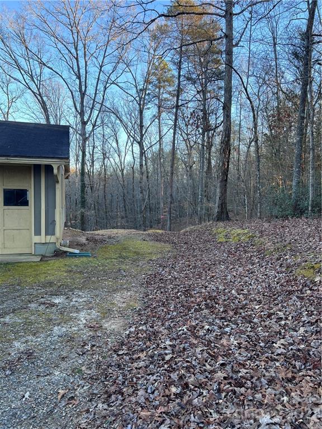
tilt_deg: -2.0
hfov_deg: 53.1
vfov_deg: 67.3
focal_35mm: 26
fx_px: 322
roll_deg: -0.2
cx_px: 161
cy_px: 214
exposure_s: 1/214
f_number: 1.5
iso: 40
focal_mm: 5.7
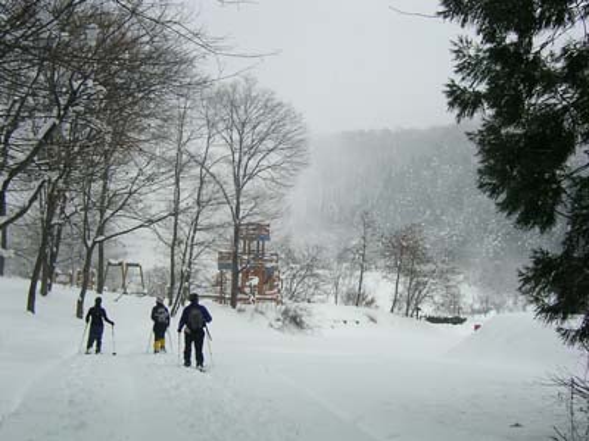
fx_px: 1055
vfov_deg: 23.7
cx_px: 294
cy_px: 220
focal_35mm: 62
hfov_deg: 31.2
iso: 50
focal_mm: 9.6
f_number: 8.2
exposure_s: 1/129
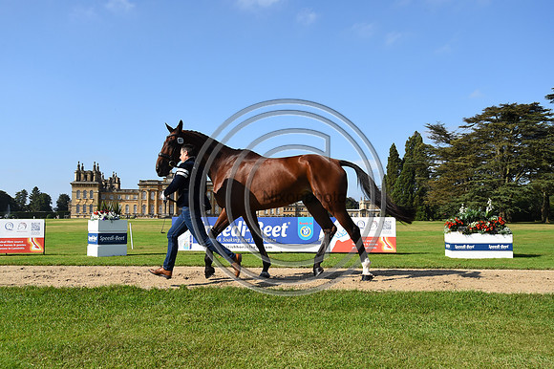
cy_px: 184
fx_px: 538
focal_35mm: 35
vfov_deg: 37.8
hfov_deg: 54.5
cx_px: 277
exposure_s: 1/3200
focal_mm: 35
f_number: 8
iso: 1000
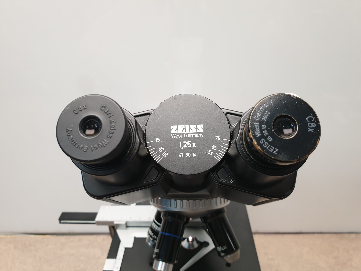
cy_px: 136
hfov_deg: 67.3
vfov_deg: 53.1
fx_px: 271
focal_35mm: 26
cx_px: 180
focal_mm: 4.3
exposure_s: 1/50
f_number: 2.4
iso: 125
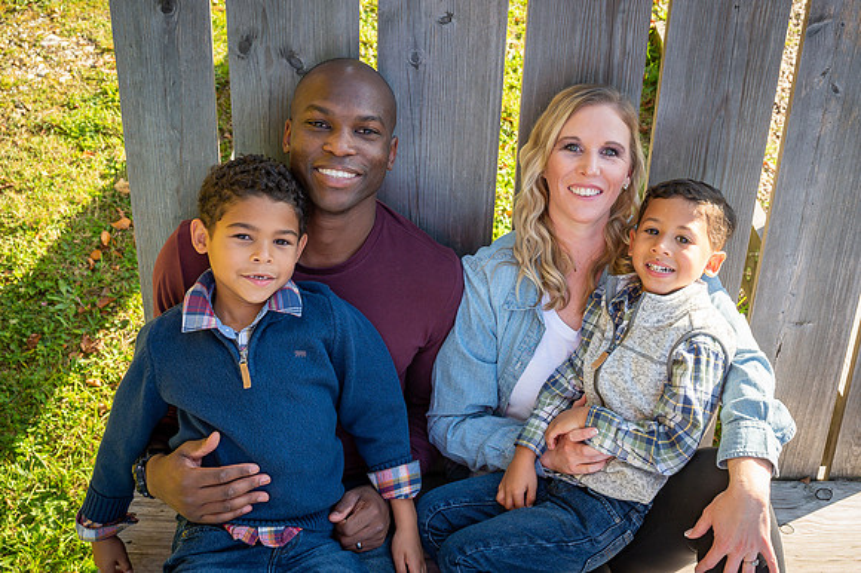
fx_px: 977
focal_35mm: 41
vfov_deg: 32.7
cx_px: 509
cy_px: 291
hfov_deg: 47.3
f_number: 5.6
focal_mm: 34.5
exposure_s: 1/250
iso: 160
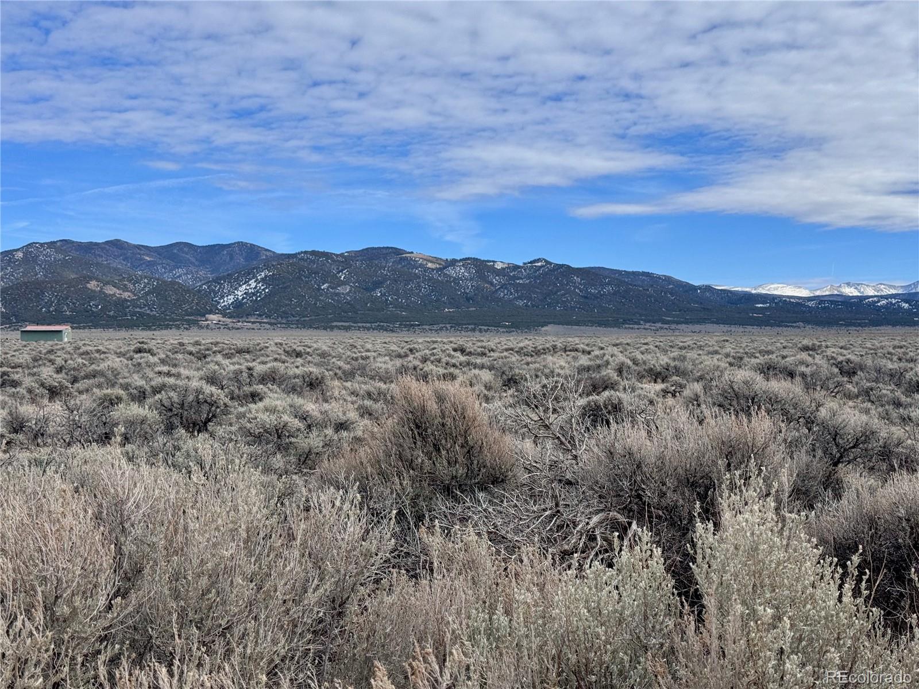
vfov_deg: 30.3
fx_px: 1274
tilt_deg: -0.3
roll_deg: -0.5
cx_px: 460
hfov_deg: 39.7
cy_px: 344
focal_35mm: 48
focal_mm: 6.76
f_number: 1.78
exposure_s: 1/4049
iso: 64
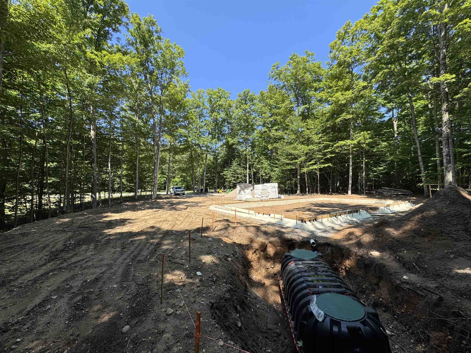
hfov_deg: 102.1
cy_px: 176
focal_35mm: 14
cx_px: 236
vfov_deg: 85.7
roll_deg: +0.4
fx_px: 190
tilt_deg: +2.8
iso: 40
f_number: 2.2
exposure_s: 1/681
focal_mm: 2.22
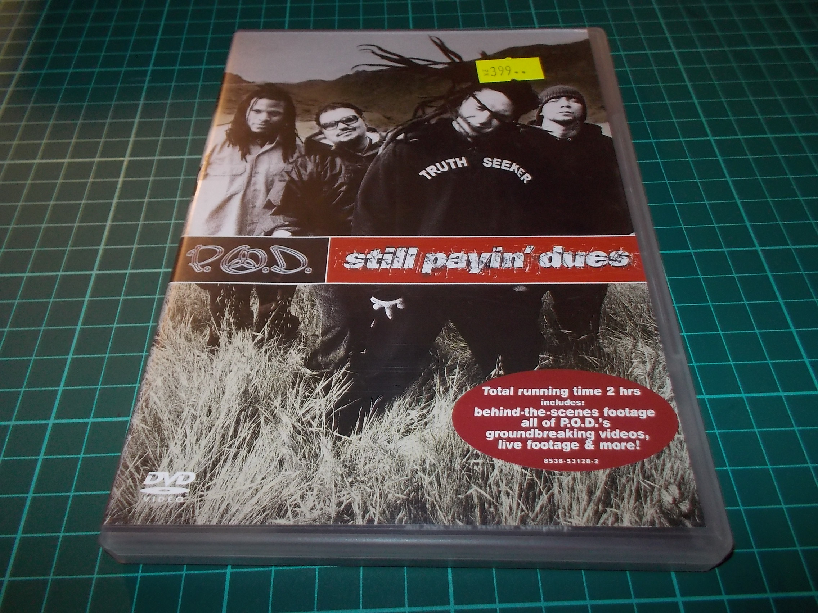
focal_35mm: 29
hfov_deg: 61.7
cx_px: 409
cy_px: 306
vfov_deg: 48.2
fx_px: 685
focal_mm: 4.1
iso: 200
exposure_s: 1/30
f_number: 3.3
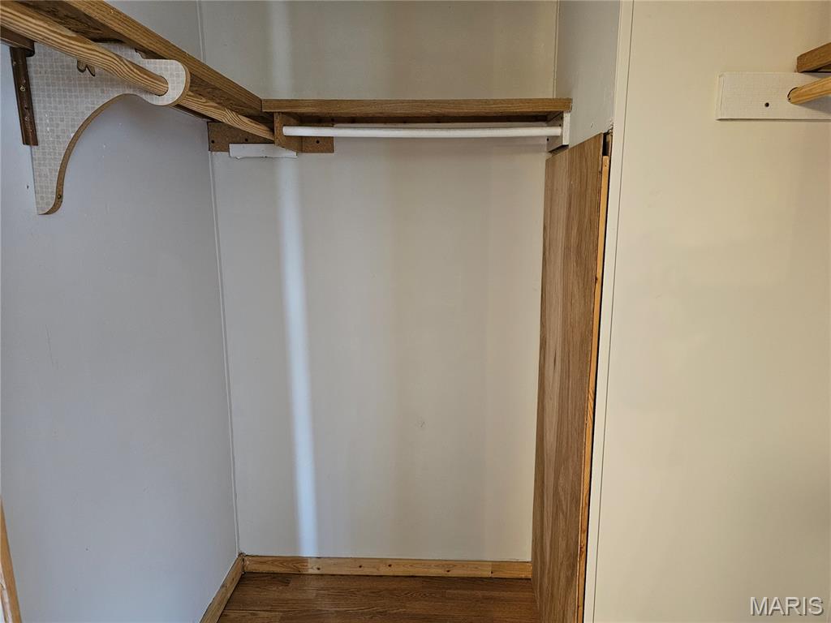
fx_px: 552
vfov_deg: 58.9
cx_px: 416
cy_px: 312
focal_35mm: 23
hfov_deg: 73.9
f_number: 1.7
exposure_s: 1/40
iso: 640
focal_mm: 6.3
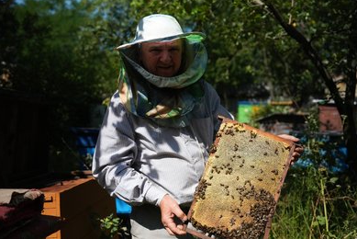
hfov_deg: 53.1
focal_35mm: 36
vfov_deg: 36.9
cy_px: 117
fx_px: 357
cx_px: 179
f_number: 2.8
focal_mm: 35
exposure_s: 1/160
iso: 1600
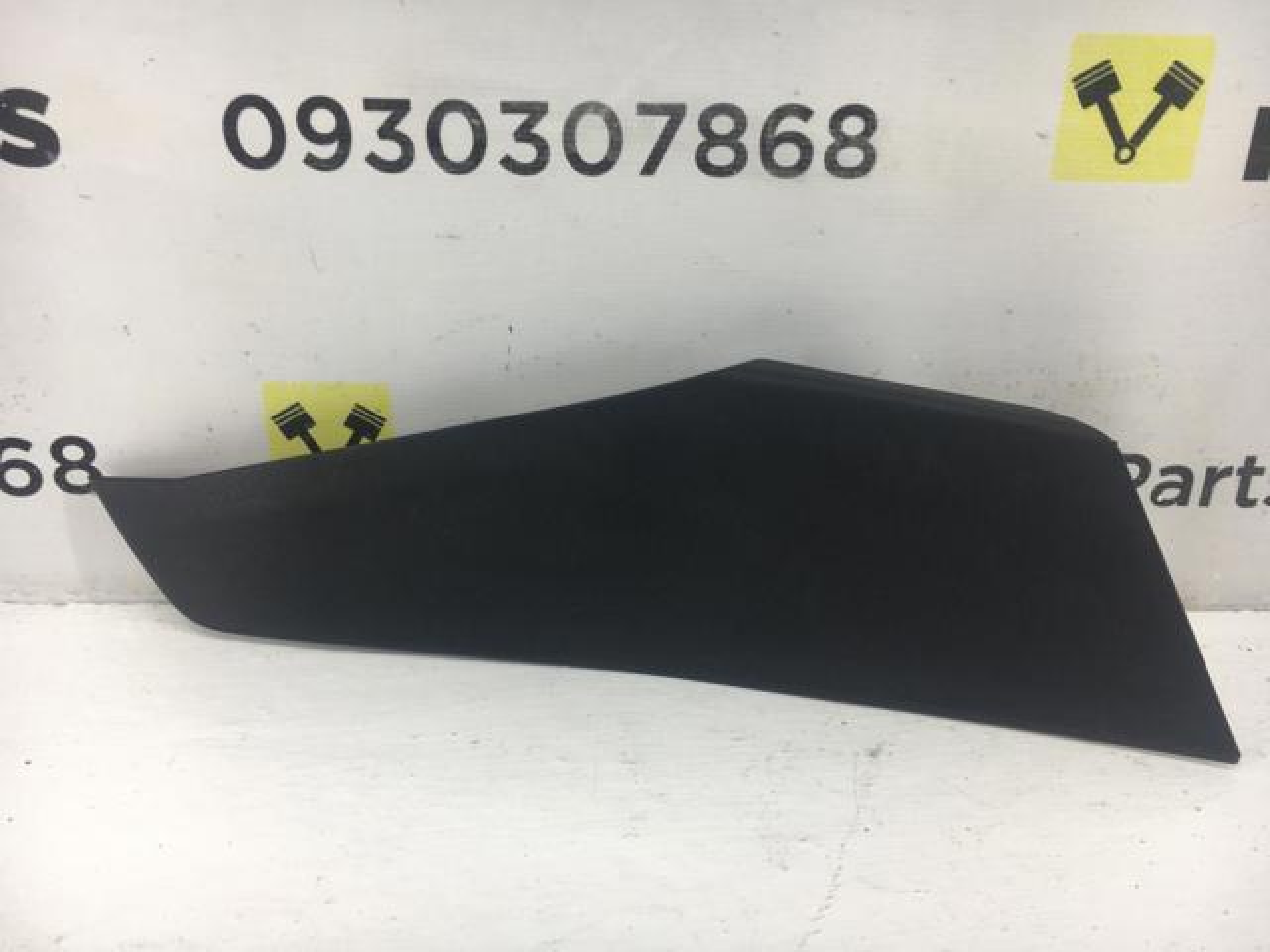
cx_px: 635
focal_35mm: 29
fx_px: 1064
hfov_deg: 61.7
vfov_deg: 48.2
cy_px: 476
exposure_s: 1/50
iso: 25
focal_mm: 4.15
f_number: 2.2
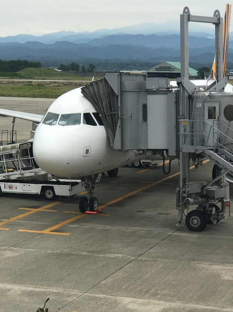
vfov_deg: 22.0
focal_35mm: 89
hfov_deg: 16.6
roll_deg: -1.1
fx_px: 799
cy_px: 190
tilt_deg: -7.0
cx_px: 117
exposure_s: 1/177
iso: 20
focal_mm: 6.6
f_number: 2.8
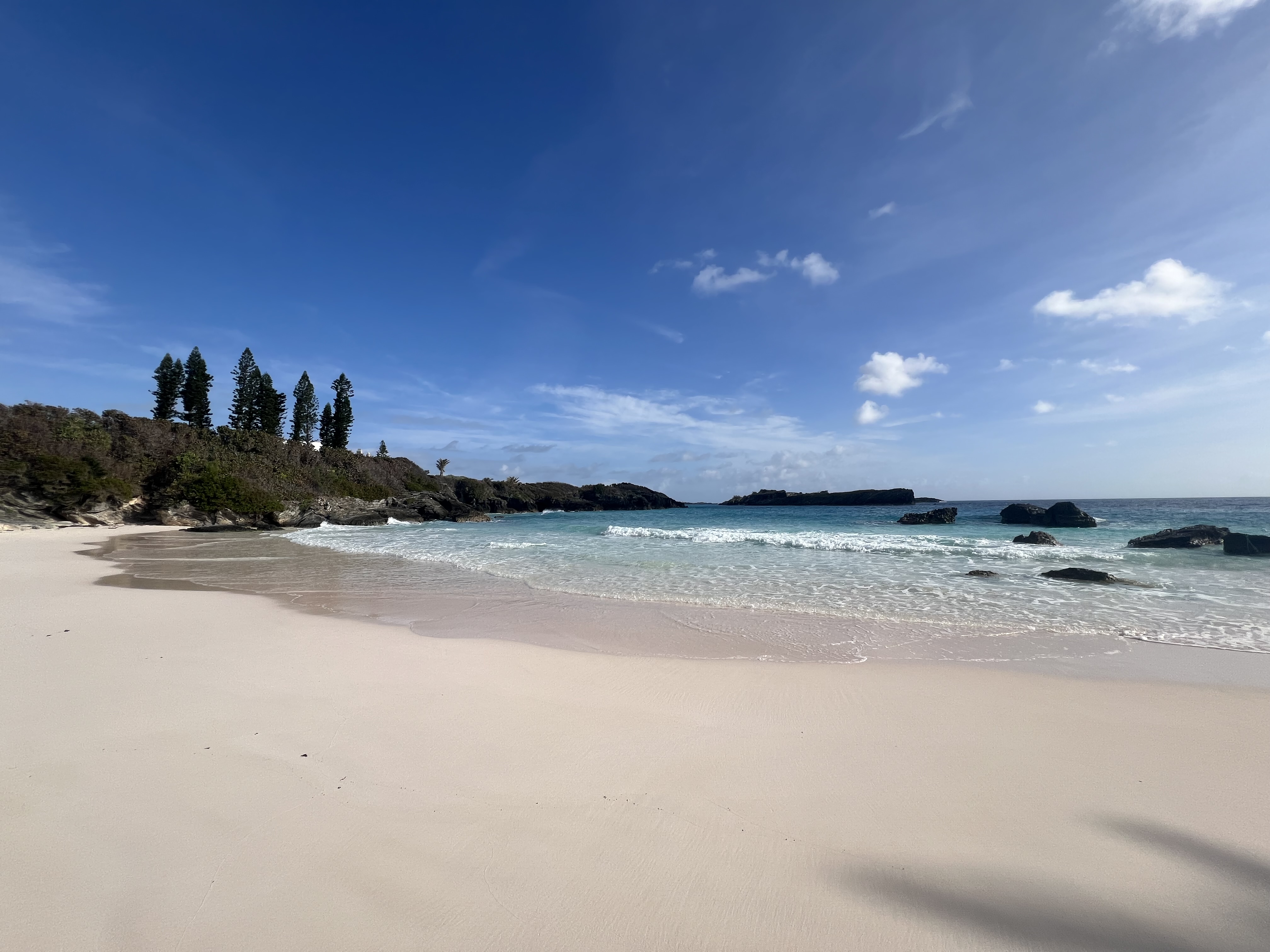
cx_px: 635
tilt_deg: +3.0
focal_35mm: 13
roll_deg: +0.7
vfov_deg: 89.9
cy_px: 476
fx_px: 477
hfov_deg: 106.2
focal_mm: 1.57
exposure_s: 1/3215
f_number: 1.8
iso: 32
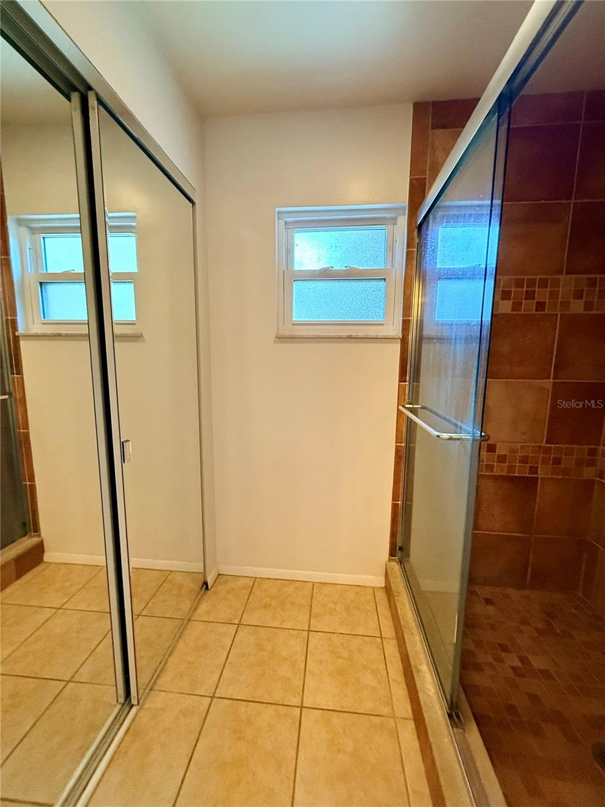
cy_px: 404
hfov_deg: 85.7
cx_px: 302
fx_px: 326
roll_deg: -0.5
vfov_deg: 102.1
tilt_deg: -7.2
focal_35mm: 14
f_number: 2.2
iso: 500
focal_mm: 2.22
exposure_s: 1/120
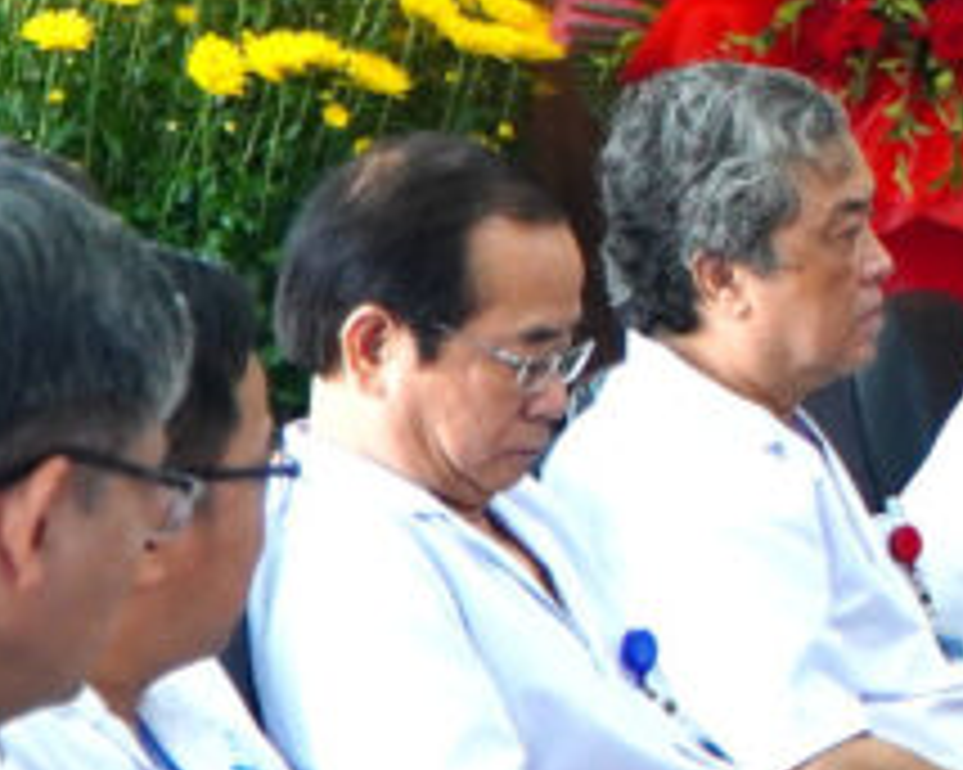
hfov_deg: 7.0
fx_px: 7471
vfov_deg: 5.9
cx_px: 2174
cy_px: 115
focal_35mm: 262
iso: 1000
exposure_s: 1/125
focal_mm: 39
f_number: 4
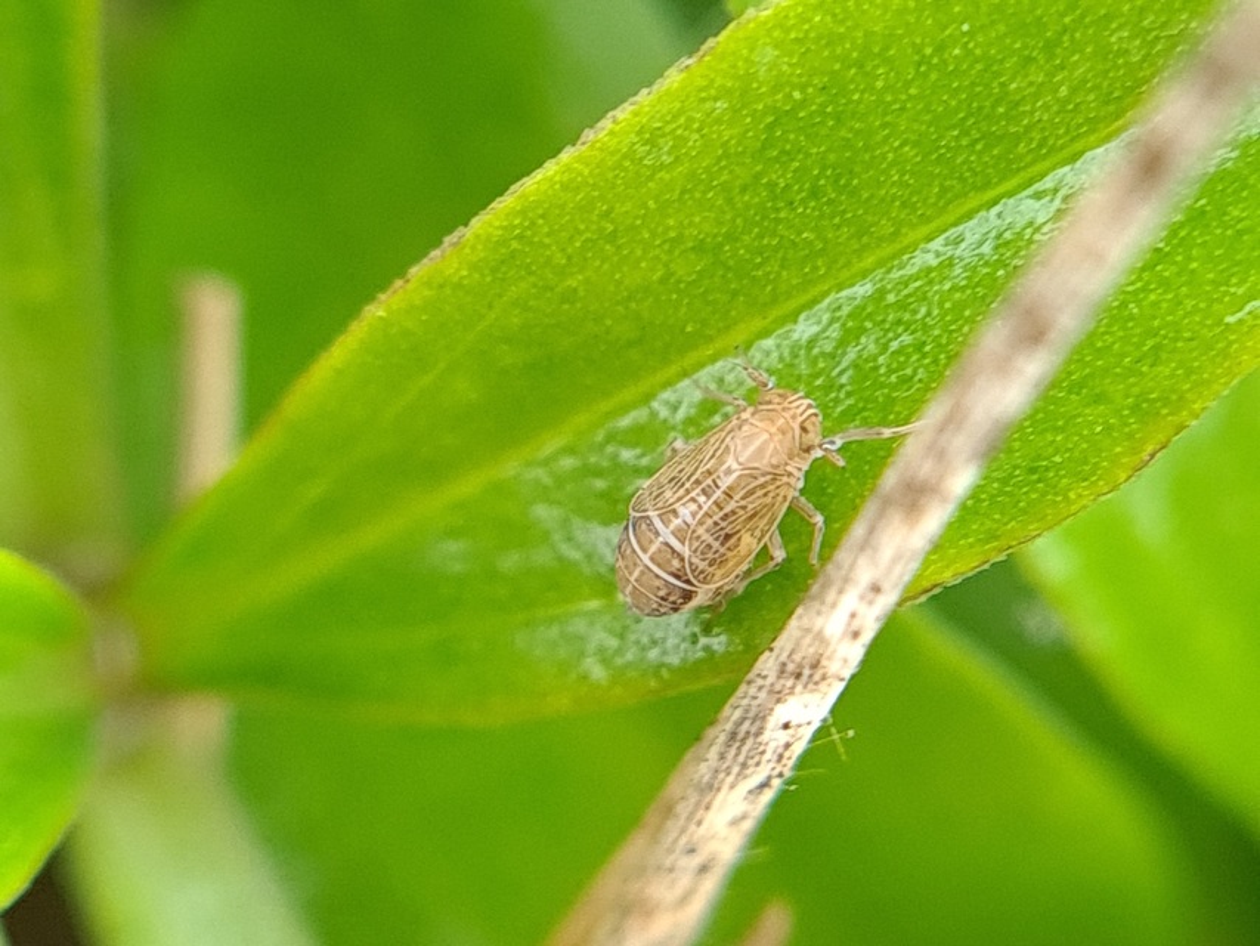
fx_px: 947
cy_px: 473
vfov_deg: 53.1
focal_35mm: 26
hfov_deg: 67.3
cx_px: 630
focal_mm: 5.4
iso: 100
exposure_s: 1/100
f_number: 1.8
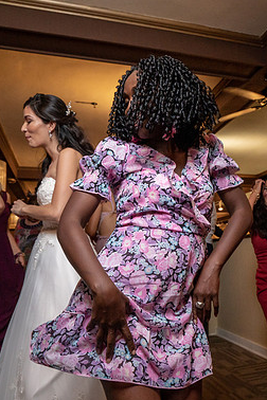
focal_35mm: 30
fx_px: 334
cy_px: 199
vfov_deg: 61.9
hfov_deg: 43.0
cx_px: 178
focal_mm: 18
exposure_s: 1/200
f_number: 5.6
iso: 2000
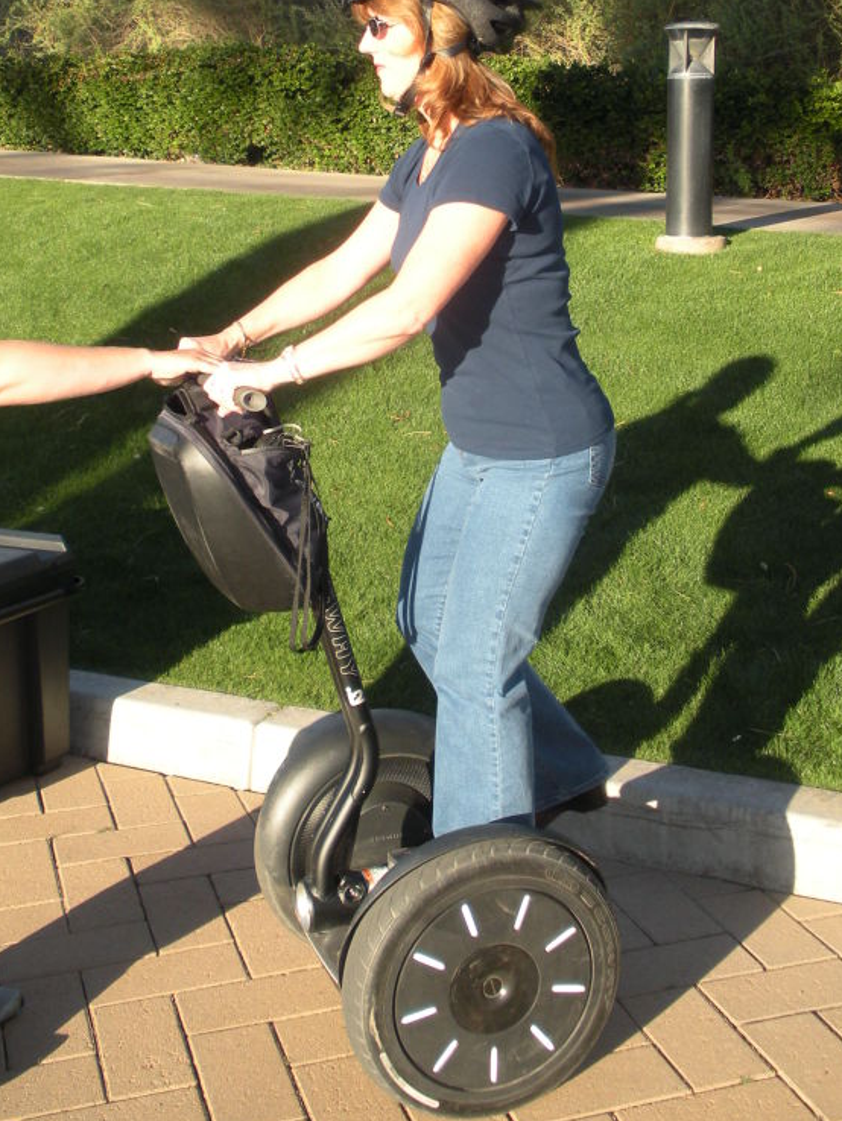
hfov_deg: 28.0
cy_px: 390
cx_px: 386
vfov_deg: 36.5
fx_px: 1685
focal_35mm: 52
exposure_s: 1/265
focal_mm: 6.3
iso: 88
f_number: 3.5
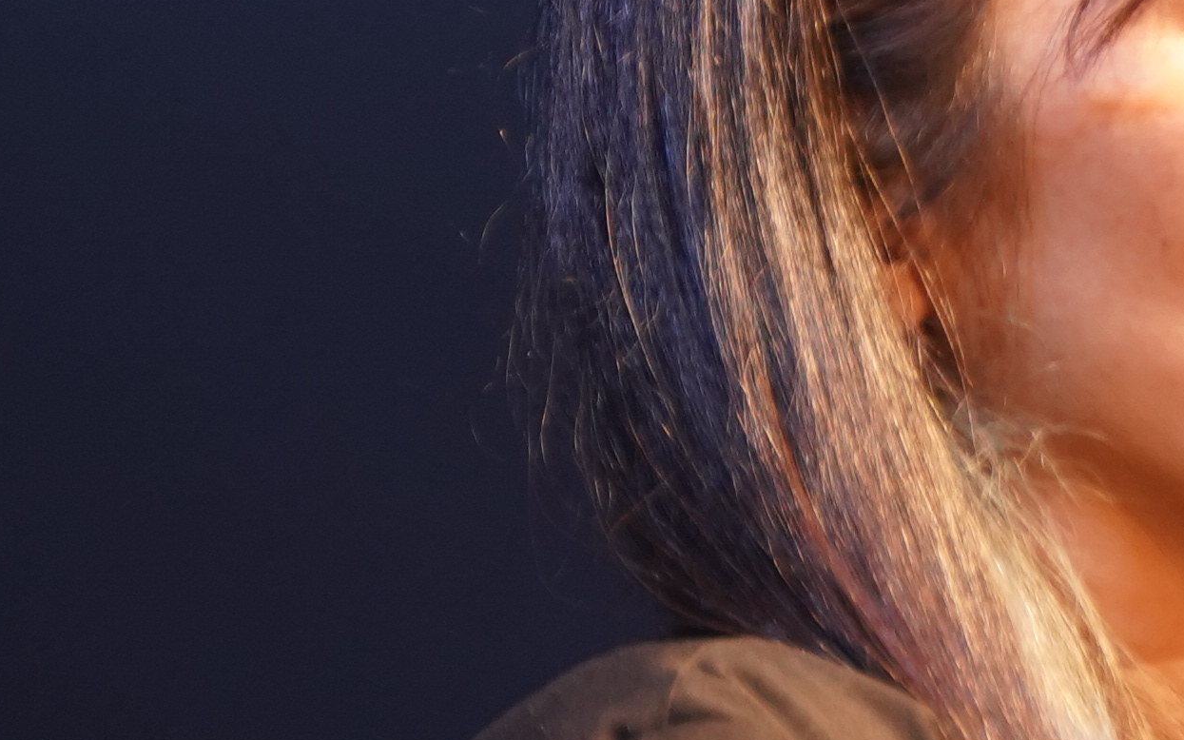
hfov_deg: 3.5
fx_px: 19328
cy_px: 540
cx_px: 1990
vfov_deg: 2.2
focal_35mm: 599
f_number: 4
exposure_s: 1/320
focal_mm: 122
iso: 1250
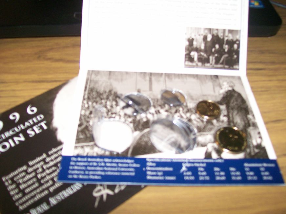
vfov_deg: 39.7
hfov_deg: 51.4
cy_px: 107
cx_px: 143
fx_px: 297
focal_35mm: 36
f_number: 2.7
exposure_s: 1/64
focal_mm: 6
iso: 140
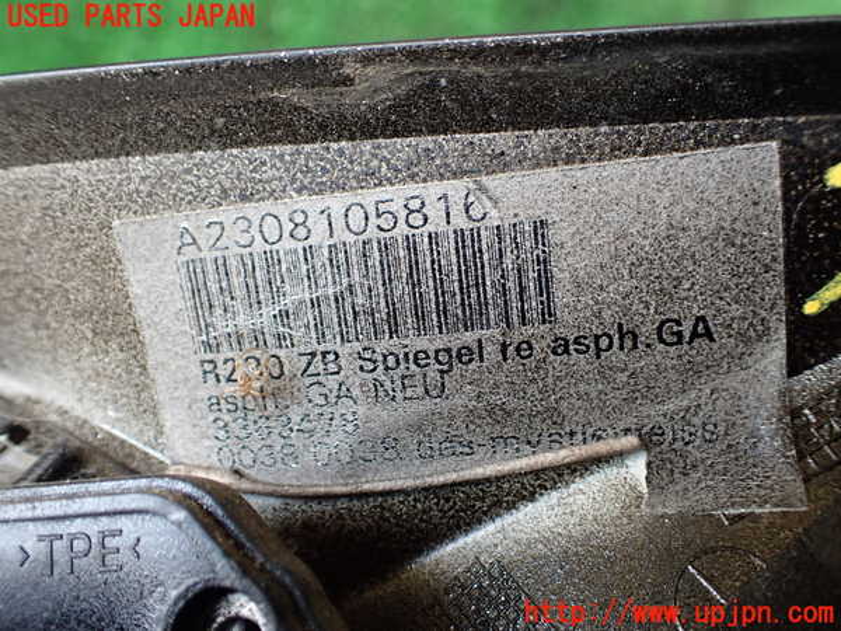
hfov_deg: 60.0
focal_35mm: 30
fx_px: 729
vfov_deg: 46.8
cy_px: 316
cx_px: 420
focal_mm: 5.4
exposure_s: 1/125
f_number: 2.3
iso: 400
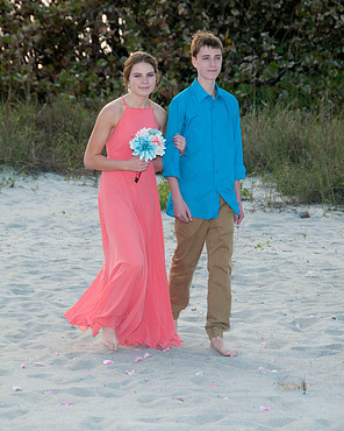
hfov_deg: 10.0
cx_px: 173
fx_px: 1960
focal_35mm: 154
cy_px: 190
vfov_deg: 12.5
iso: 100
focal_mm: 90
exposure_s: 1/250
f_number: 7.1
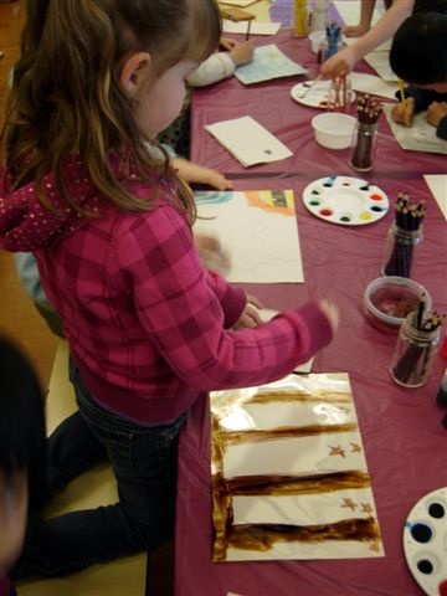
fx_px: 620
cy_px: 298
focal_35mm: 36
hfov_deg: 39.7
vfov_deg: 51.4
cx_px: 224
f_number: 2.7
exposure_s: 1/11
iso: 50
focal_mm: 7.5
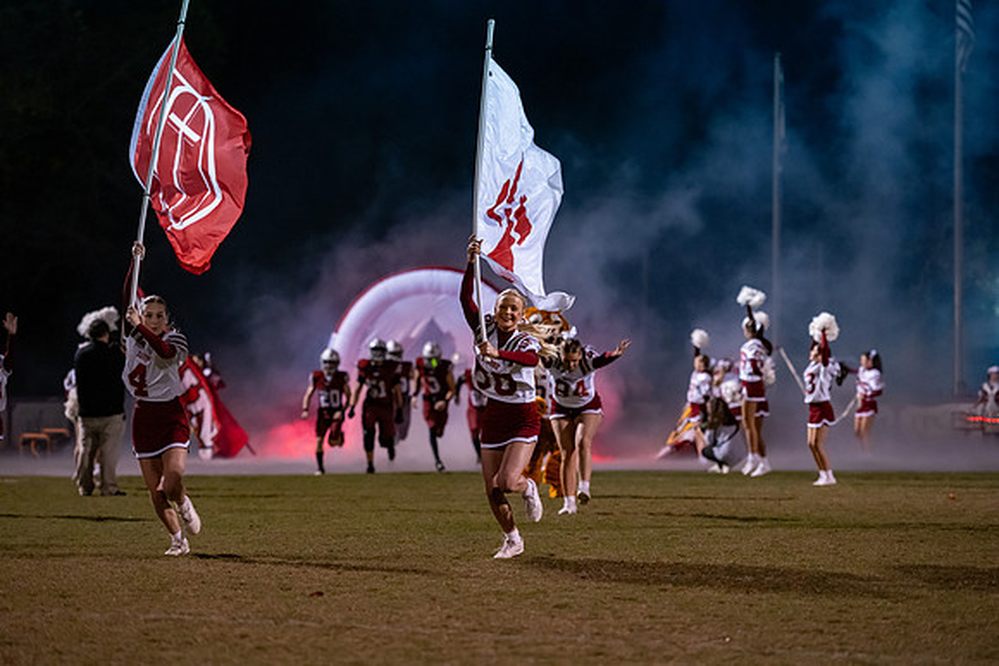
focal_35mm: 135
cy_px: 333
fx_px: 3747
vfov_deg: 10.2
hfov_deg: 15.2
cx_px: 500
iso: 3200
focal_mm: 135
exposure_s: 1/640
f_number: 2.8
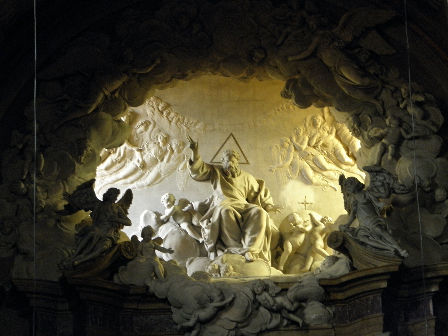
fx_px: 1928
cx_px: 224
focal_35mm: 149
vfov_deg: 10.0
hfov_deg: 13.3
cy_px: 168
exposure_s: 1/8
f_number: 5
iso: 320
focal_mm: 26.8
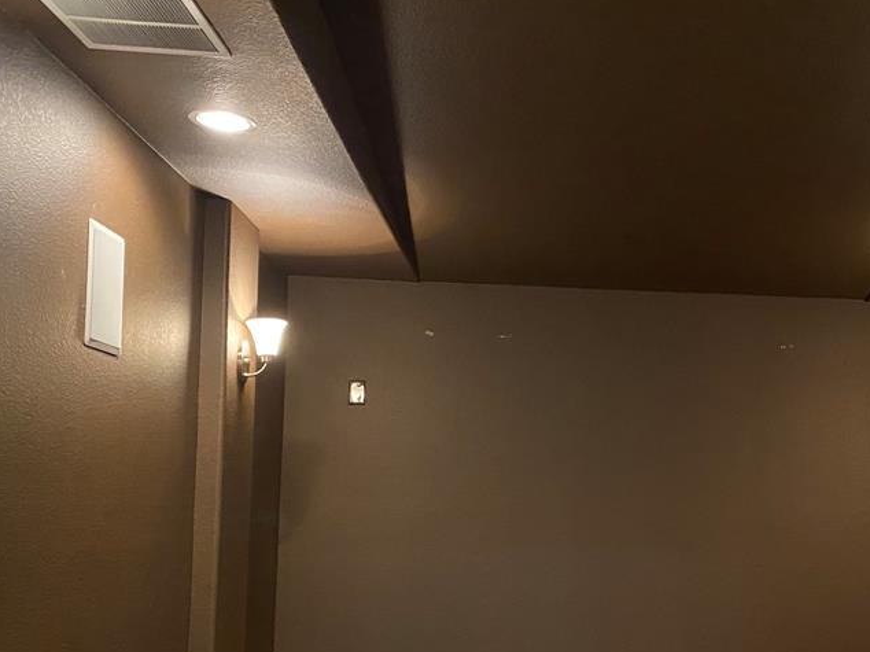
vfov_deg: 33.9
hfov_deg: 43.4
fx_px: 1055
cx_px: 655
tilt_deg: +3.5
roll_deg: -1.8
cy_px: 453
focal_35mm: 42
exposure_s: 1/30
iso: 1000
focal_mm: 4.25
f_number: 1.8
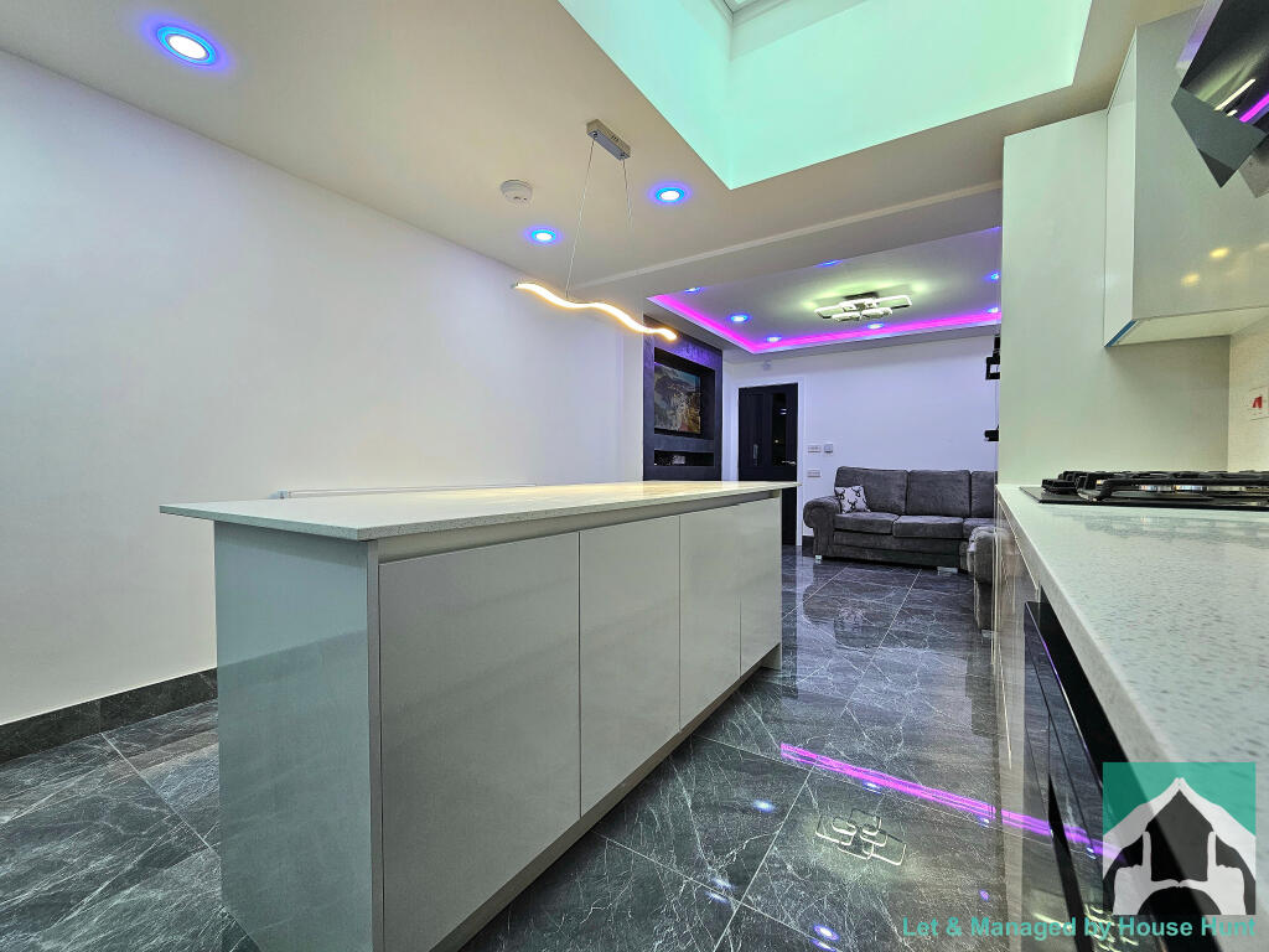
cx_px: 634
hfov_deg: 106.2
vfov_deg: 89.9
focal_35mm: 13
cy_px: 476
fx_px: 477
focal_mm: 2.2
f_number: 2.2
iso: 64
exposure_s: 1/60.2
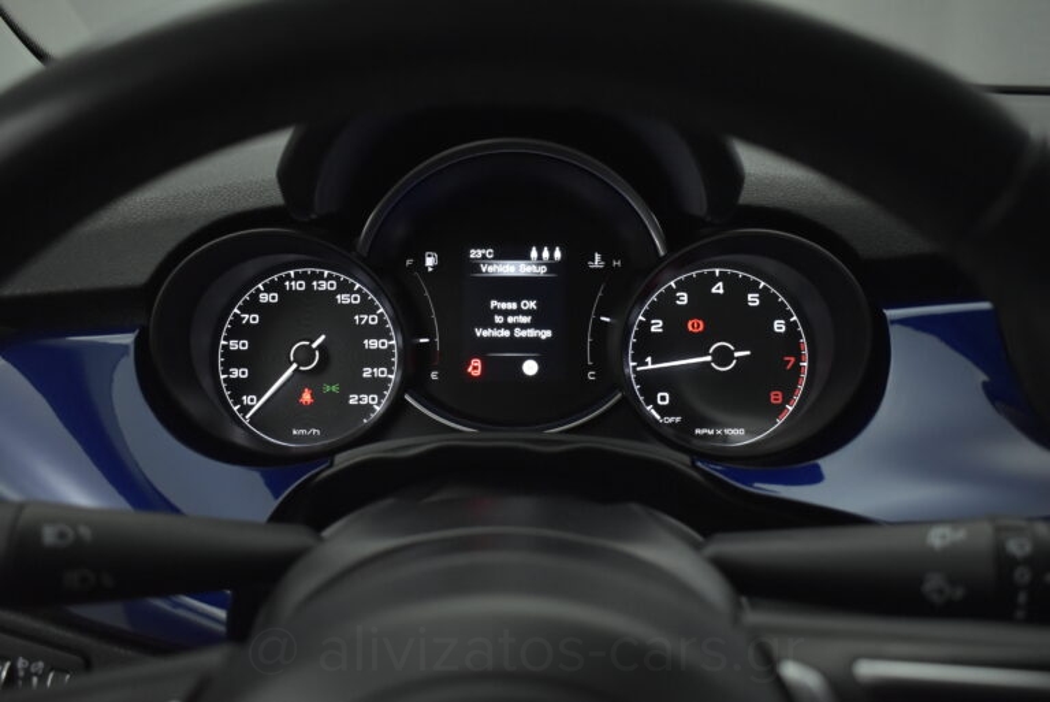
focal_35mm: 36
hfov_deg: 53.1
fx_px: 1051
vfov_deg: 36.9
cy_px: 351
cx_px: 525
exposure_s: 1/125
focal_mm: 24
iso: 1600
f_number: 3.8
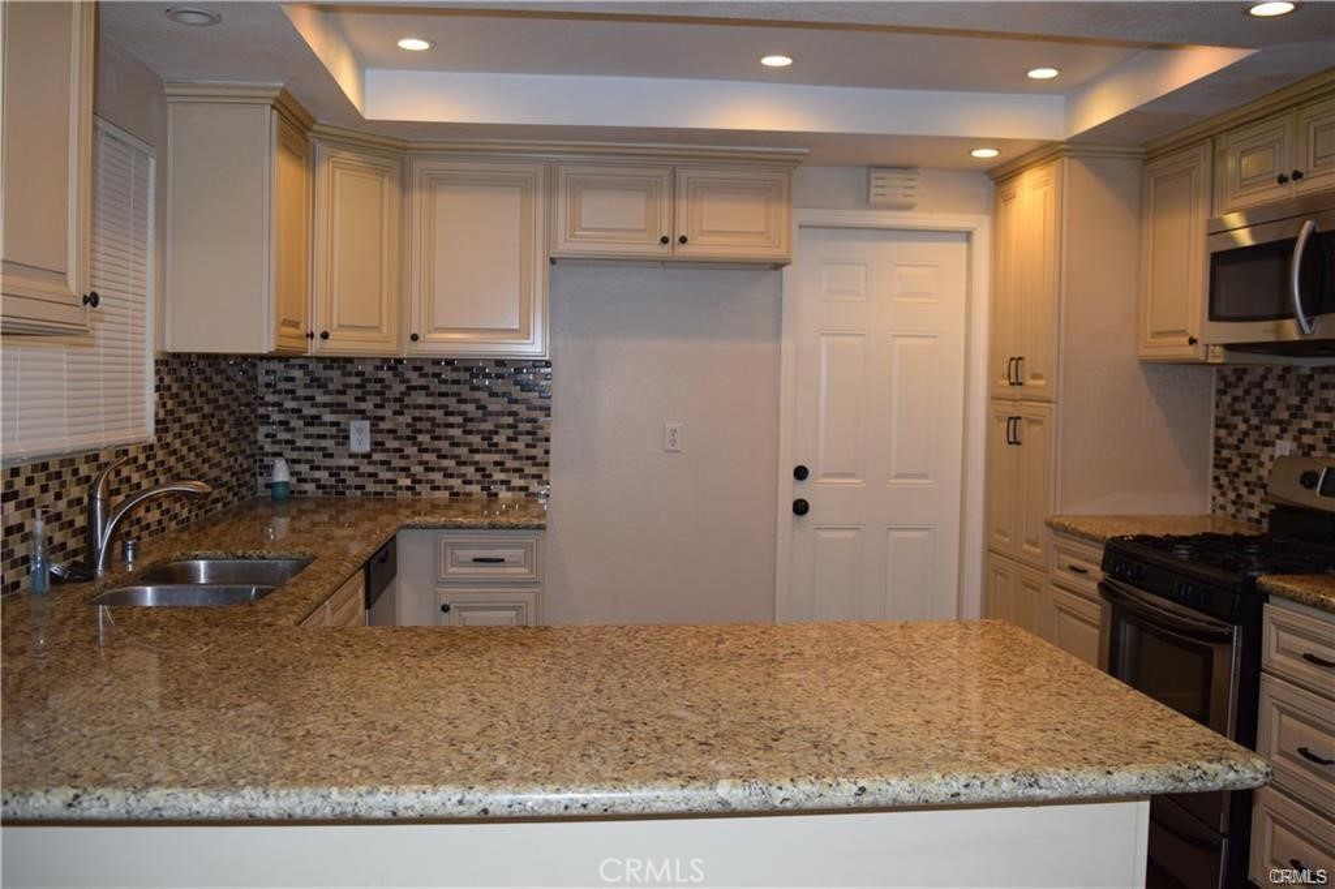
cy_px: 444
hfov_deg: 59.5
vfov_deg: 41.7
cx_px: 668
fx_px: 1168
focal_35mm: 32
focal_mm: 21
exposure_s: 1/80
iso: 800
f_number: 4.5
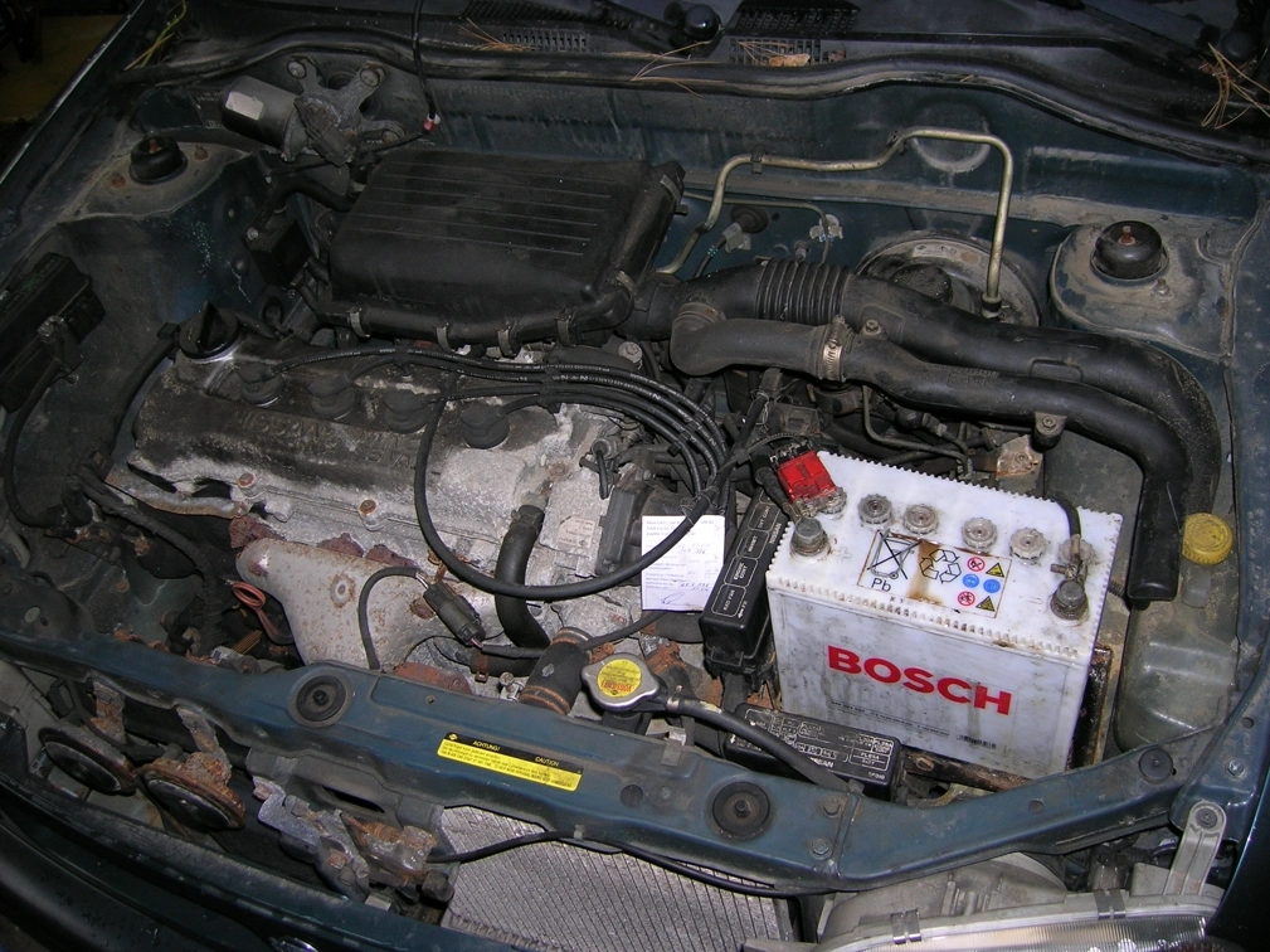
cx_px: 635
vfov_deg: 41.8
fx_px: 1247
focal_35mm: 34
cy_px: 476
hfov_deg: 54.0
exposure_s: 1/60.1
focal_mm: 5.7
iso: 50
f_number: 2.9
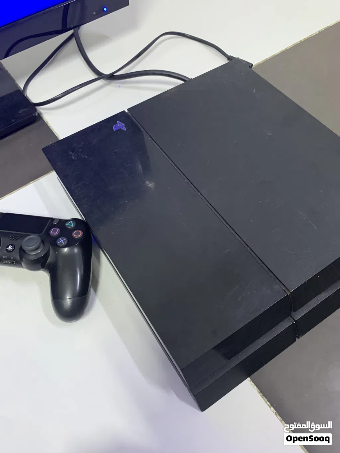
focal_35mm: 26
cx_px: 170
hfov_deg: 53.1
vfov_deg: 67.3
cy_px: 226
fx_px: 340
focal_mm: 4.25
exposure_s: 1/60
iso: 250
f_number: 1.8
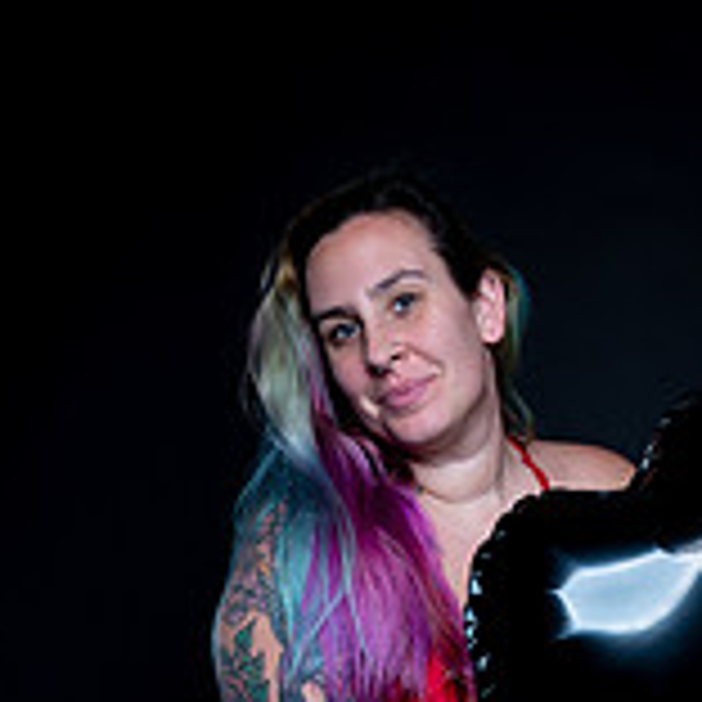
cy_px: 918
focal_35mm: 86
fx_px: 1973
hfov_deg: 19.9
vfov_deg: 18.7
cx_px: 572
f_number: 10
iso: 100
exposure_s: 1/160
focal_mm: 35
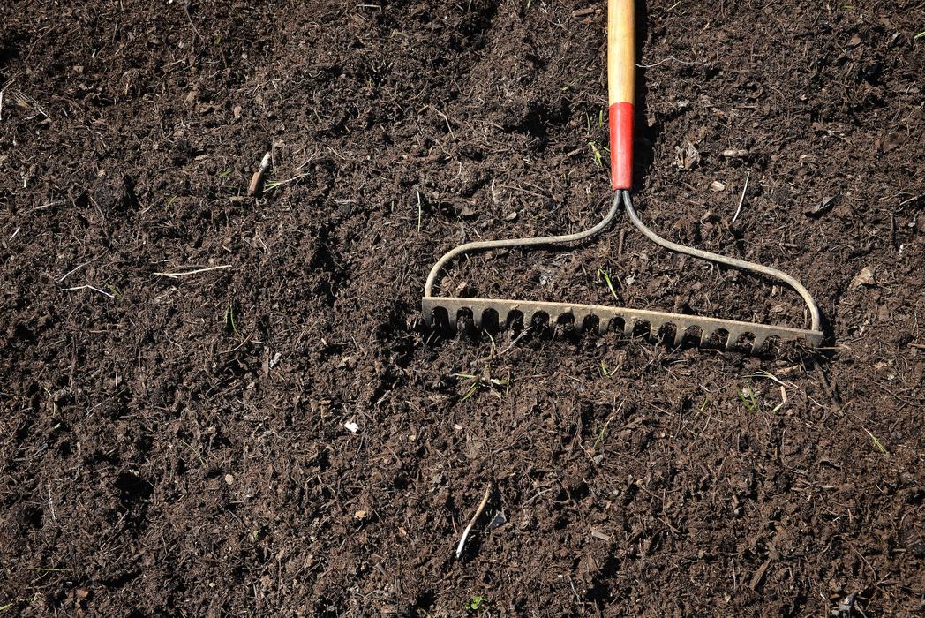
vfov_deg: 33.4
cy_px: 309
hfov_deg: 48.4
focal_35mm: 40
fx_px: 1028
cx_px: 462
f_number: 7.1
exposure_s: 1/200
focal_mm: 40
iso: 100
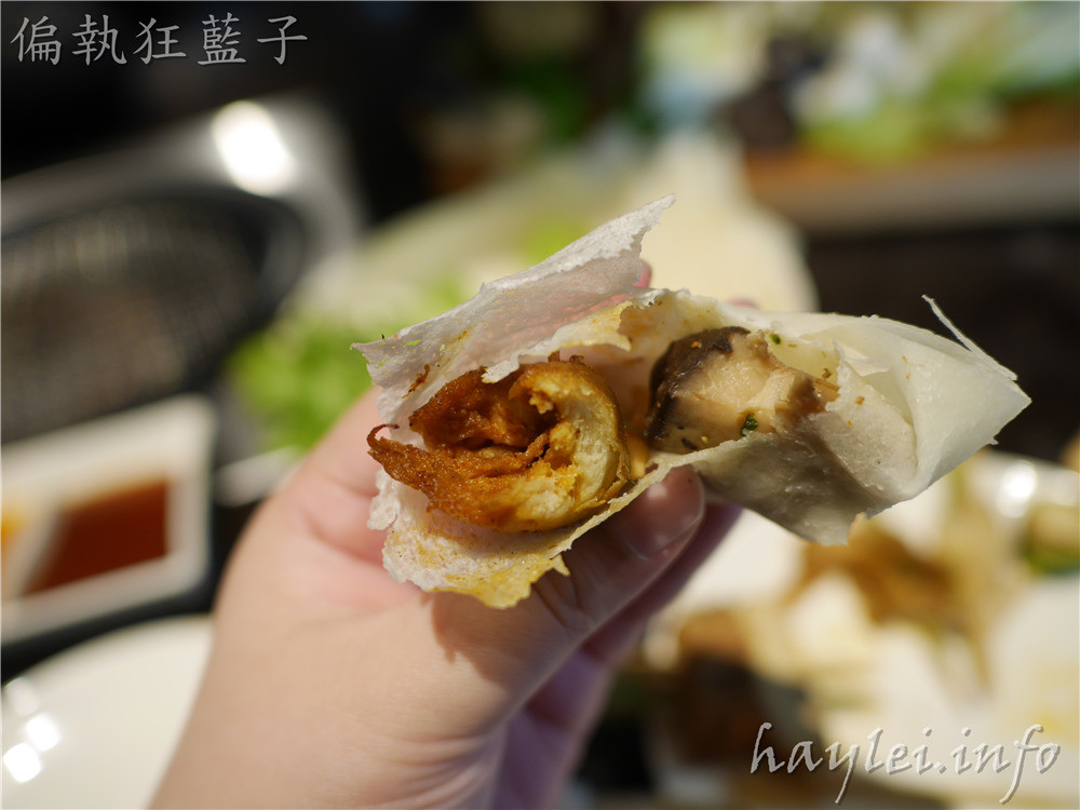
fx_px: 936
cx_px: 540
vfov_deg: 46.8
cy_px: 405
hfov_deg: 60.0
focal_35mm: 30
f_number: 2
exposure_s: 1/80
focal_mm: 15
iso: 200
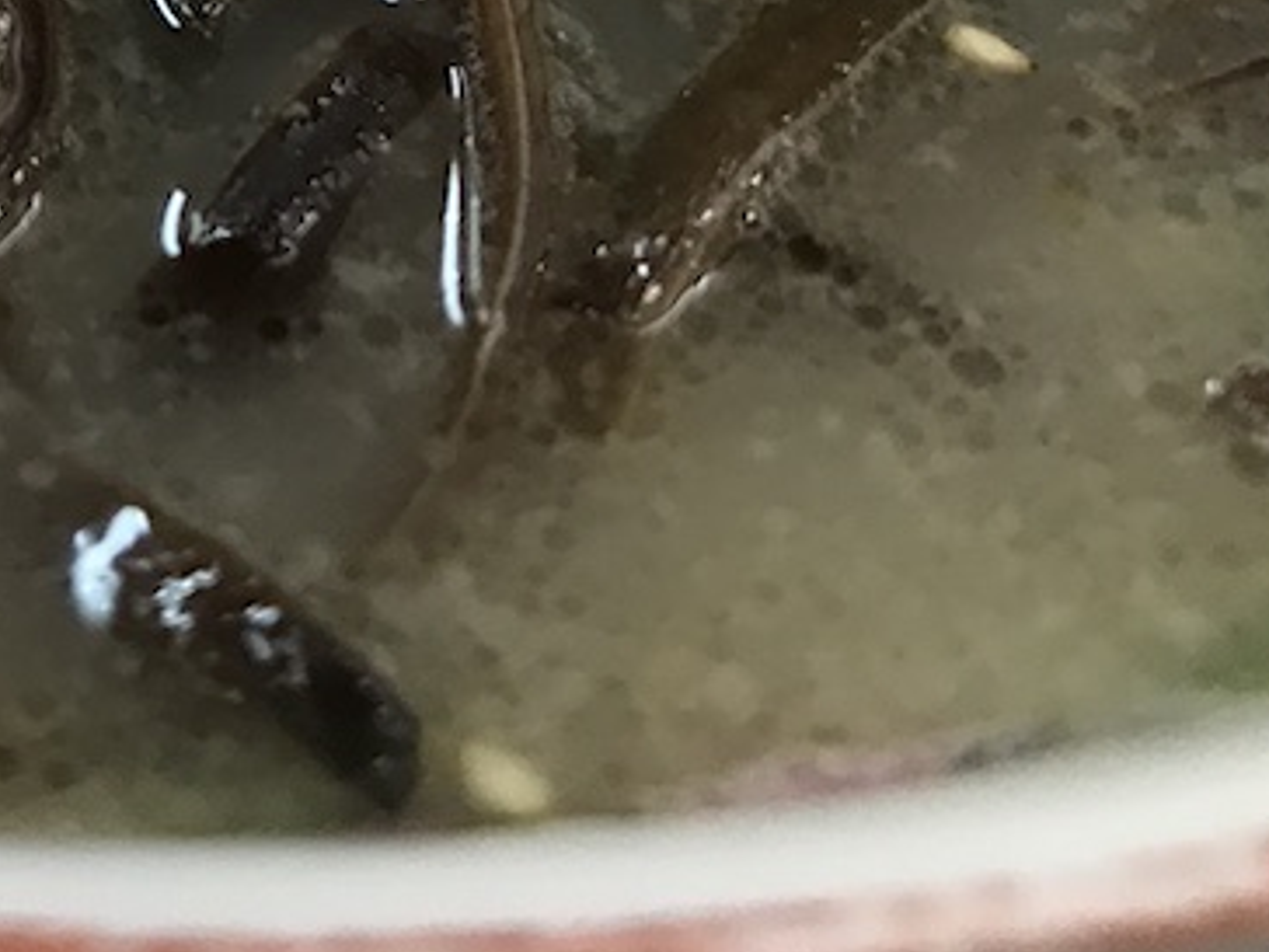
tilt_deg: -33.1
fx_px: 2823
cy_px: -335
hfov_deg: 24.0
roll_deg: +0.1
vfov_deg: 17.7
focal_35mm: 77
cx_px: -59
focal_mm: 3.99
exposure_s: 1/15
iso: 40
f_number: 1.8
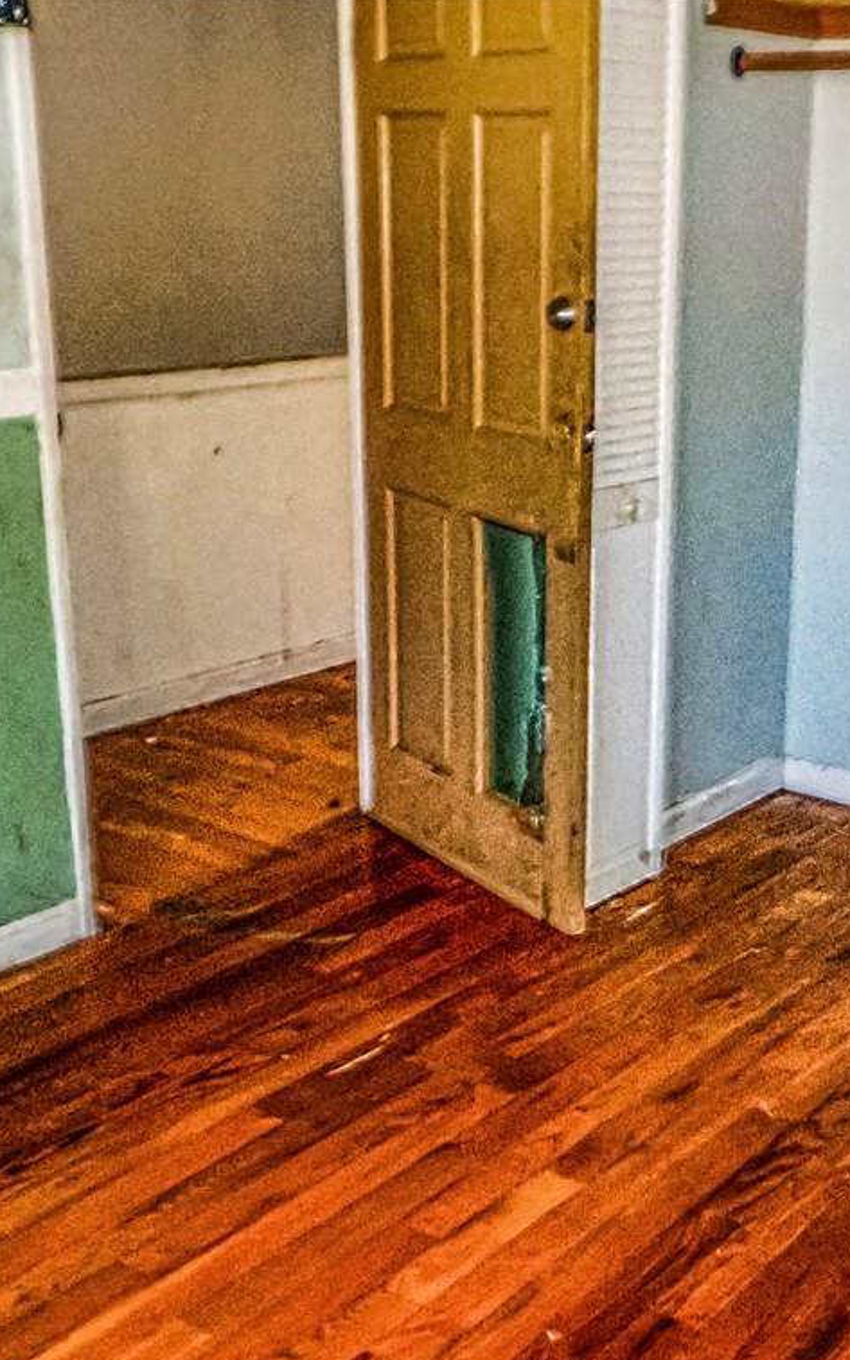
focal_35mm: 43
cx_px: 672
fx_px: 1594
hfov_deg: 29.2
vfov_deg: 46.2
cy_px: 683
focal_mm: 4.1
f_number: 3.3
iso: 200
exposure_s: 1/30
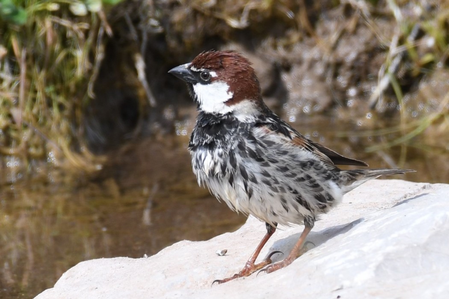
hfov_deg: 2.7
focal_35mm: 750
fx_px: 9353
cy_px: 150
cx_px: 224
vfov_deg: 1.8
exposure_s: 1/800
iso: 320
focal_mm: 500
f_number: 6.3
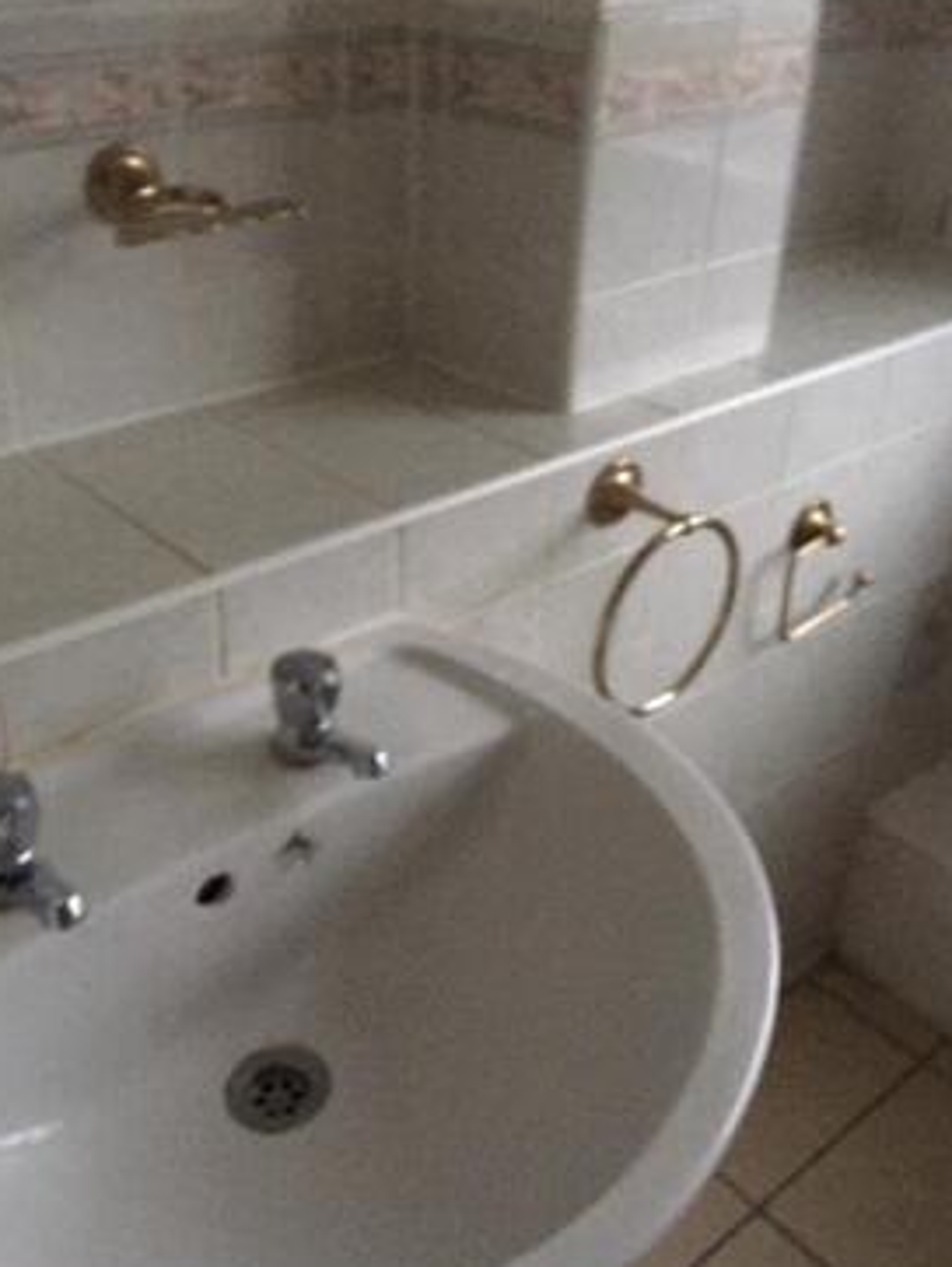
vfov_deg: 52.6
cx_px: 441
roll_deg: -3.9
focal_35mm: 35
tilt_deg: -31.2
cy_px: 621
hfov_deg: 40.7
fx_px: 1282
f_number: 2.2
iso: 400
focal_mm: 4.15
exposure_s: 1/17
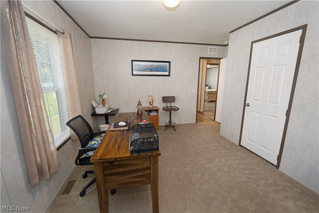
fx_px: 124
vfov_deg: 81.2
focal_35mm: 14
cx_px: 160
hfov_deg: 104.3
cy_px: 106
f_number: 6.3
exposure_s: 1/80
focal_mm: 14
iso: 200
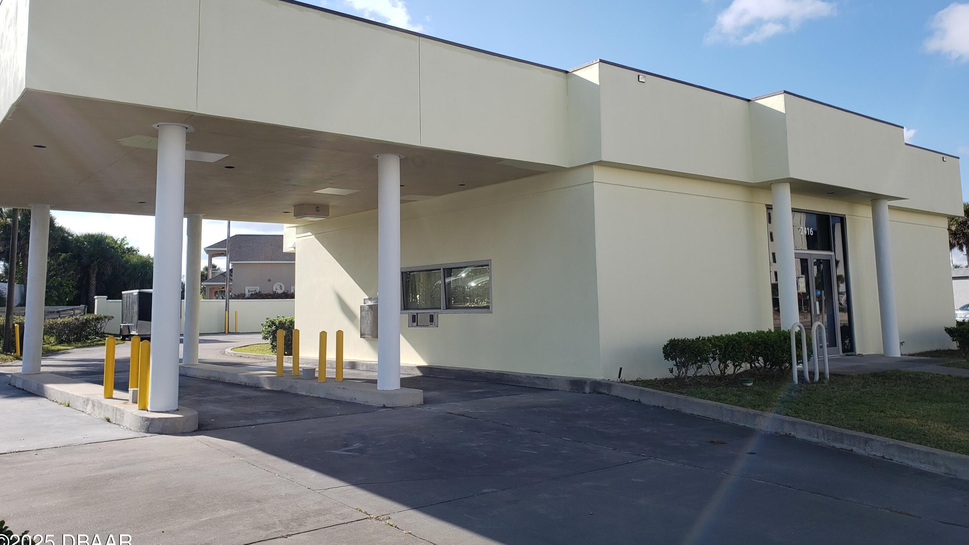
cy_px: 204
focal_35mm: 29
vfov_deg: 39.9
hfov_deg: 66.1
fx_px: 745
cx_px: 488
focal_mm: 4.3
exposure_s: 1/1216
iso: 50
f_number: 2.4
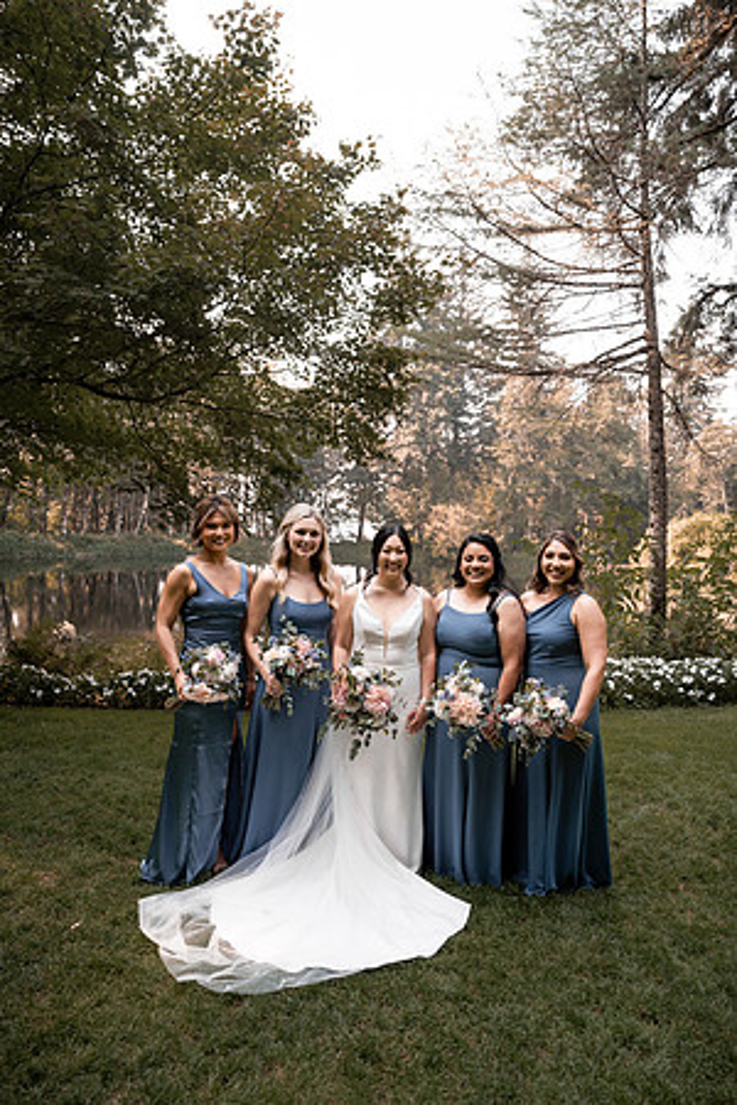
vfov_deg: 73.7
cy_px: 552
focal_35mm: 24
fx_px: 737
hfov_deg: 53.1
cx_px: 368
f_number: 2.8
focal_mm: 24
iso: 250
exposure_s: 1/640
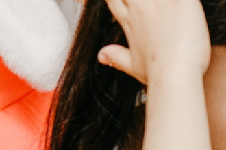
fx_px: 2241
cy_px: 90
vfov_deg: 3.9
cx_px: 477
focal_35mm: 357
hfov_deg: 5.6
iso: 250
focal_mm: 46
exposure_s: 1/160
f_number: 4
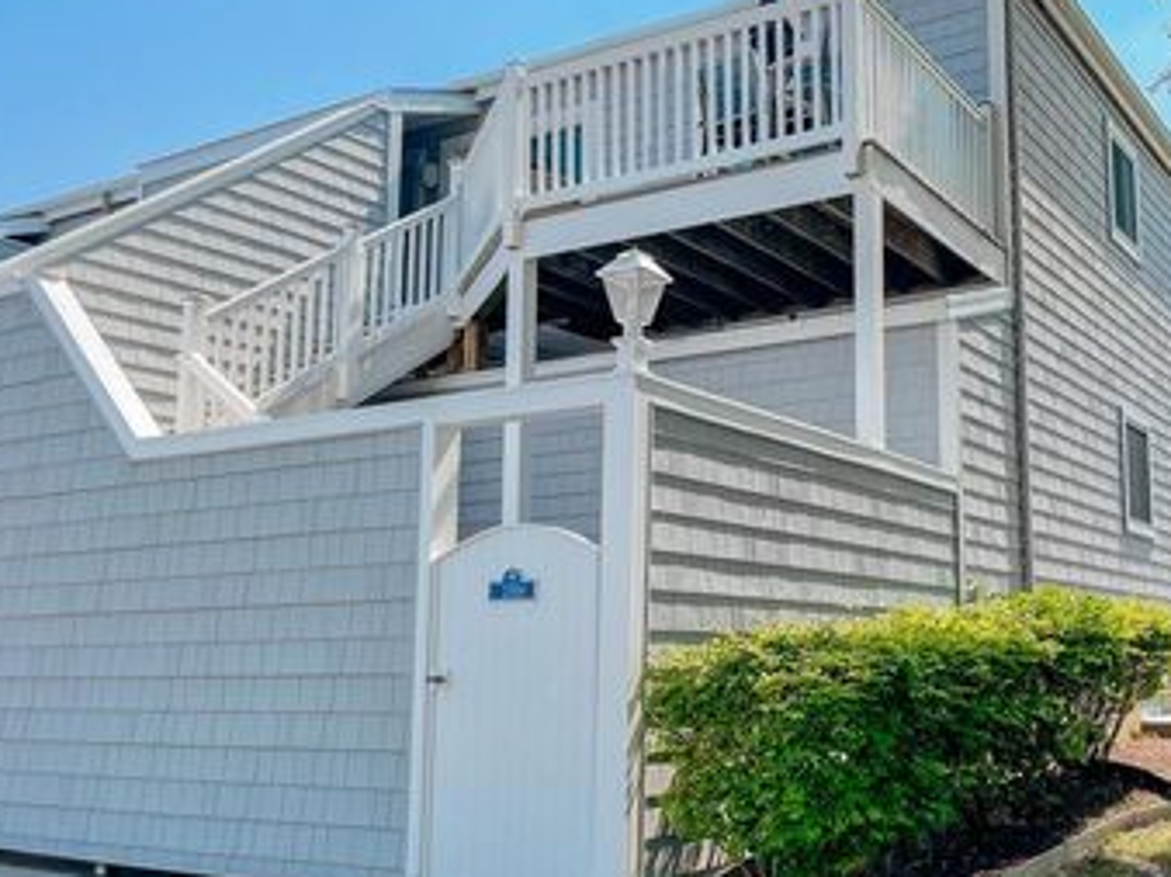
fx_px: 1251
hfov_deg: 49.3
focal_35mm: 37
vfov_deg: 38.6
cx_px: 786
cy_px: 438
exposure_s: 1/3400
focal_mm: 5.1
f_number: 1.6
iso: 32
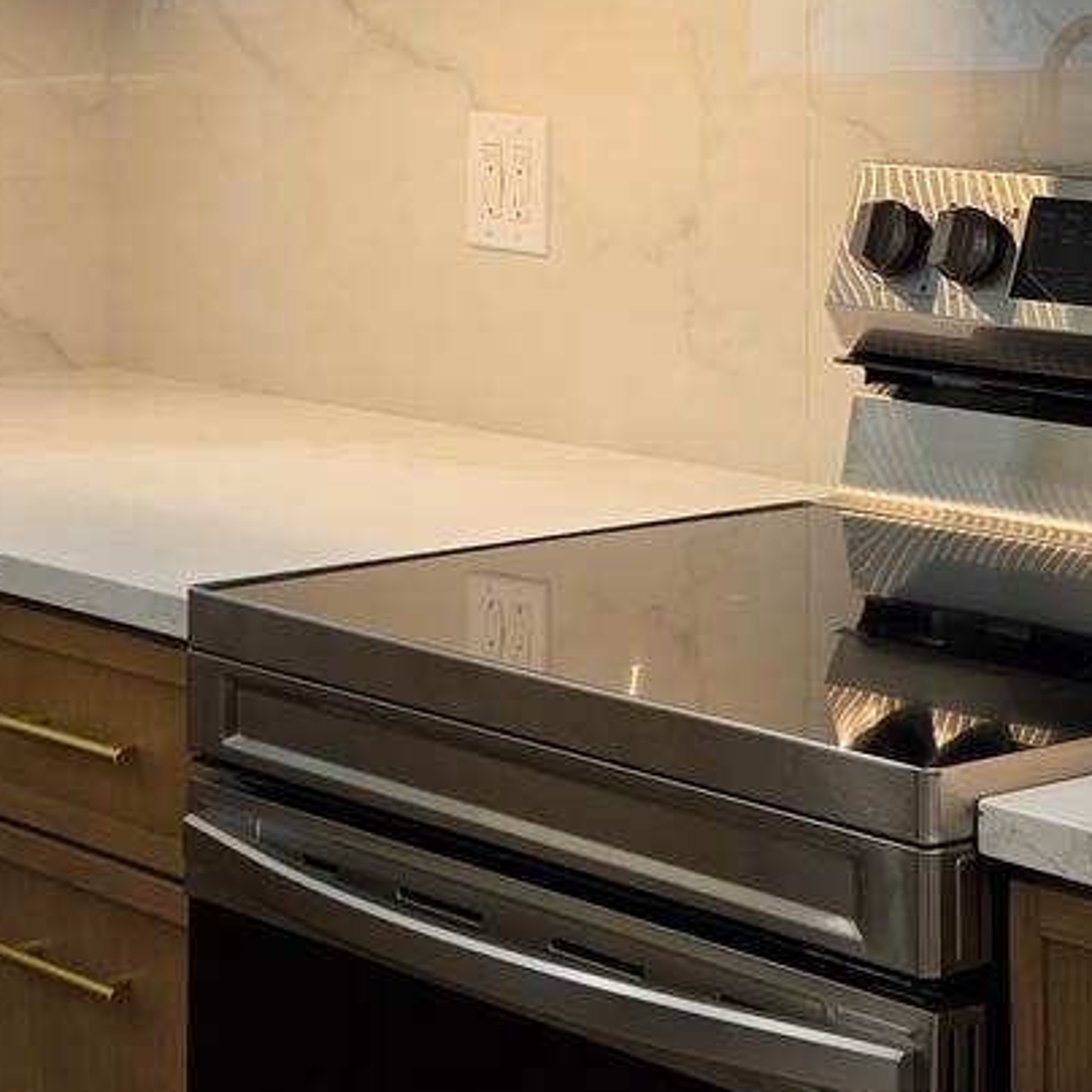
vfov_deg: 16.4
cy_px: -78
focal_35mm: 103
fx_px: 3676
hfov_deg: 16.6
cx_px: 1062
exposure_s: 1/120
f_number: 1.8
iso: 50
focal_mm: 5.4
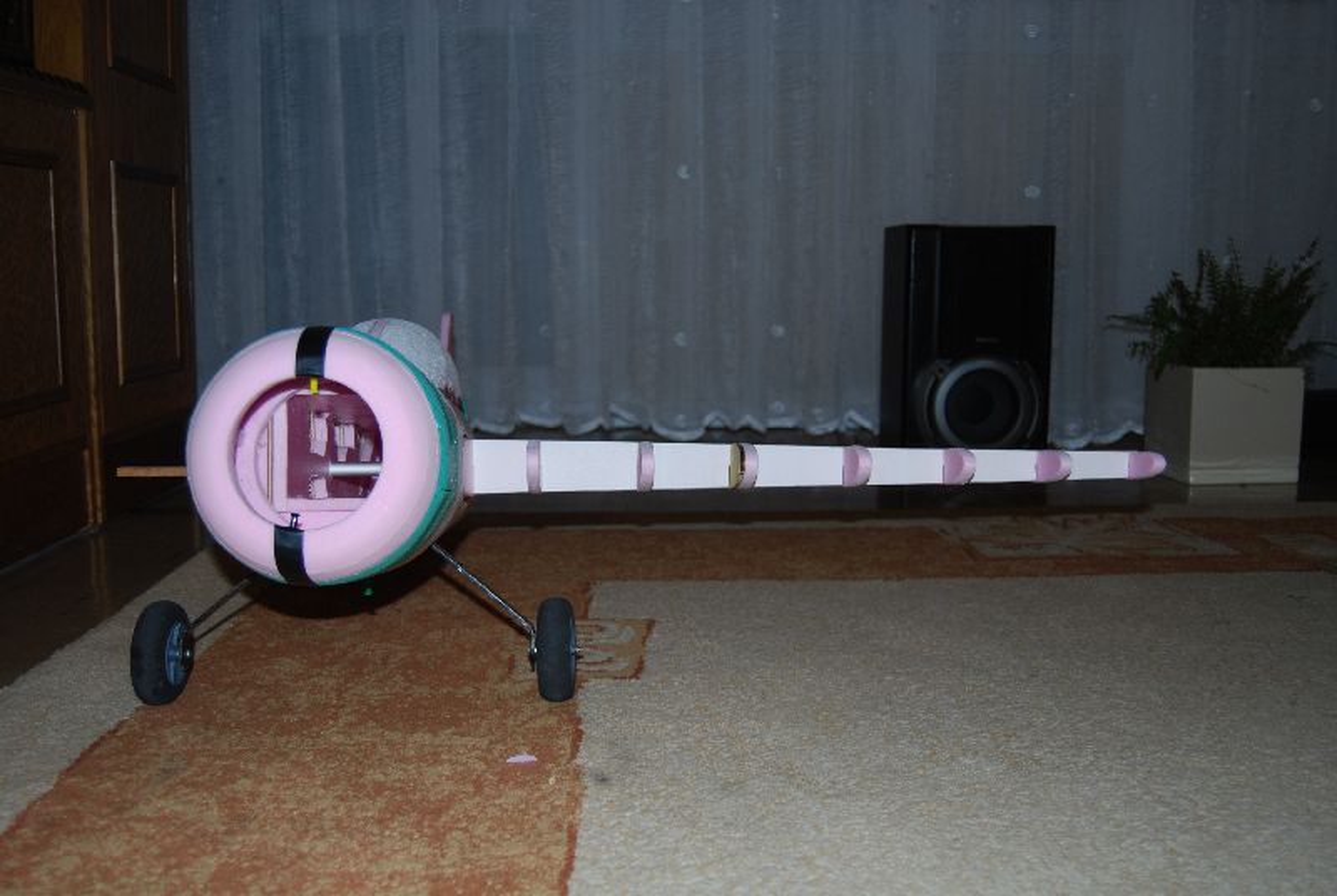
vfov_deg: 37.0
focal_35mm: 36
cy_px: 448
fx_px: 1339
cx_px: 668
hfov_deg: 53.1
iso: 200
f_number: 4
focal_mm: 24
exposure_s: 1/60
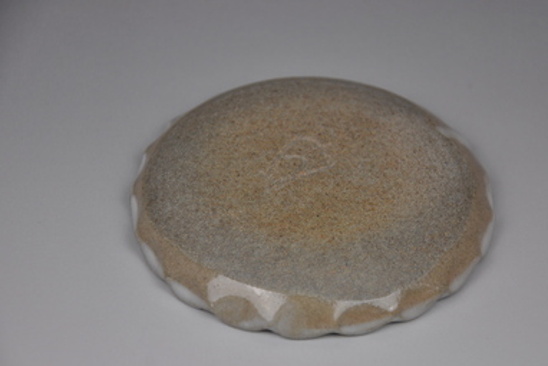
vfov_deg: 7.4
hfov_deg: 11.1
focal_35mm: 186
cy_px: 204
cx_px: 311
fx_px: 2826
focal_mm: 105
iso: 400
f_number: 5.6
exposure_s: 1/60
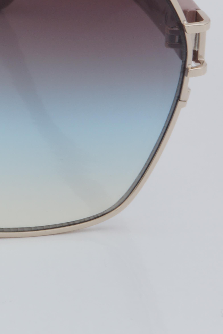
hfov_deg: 6.4
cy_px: 102
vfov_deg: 9.8
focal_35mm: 210
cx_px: -199
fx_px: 1954
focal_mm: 55
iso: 100
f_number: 32
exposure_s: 1/4
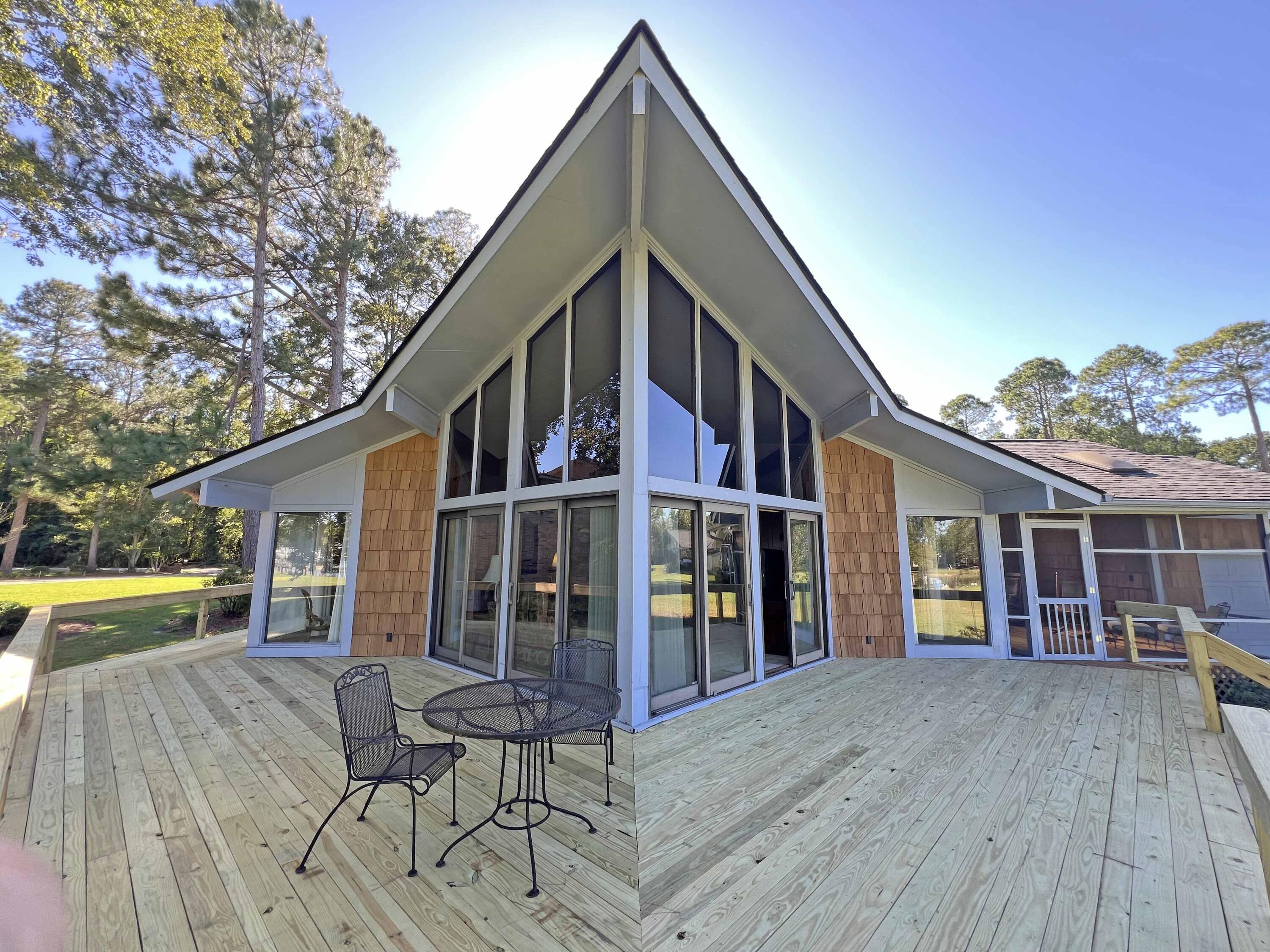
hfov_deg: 106.2
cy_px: 476
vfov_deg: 89.9
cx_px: 635
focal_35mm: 13
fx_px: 477
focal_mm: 1.57
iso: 32
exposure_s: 1/99
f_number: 1.8
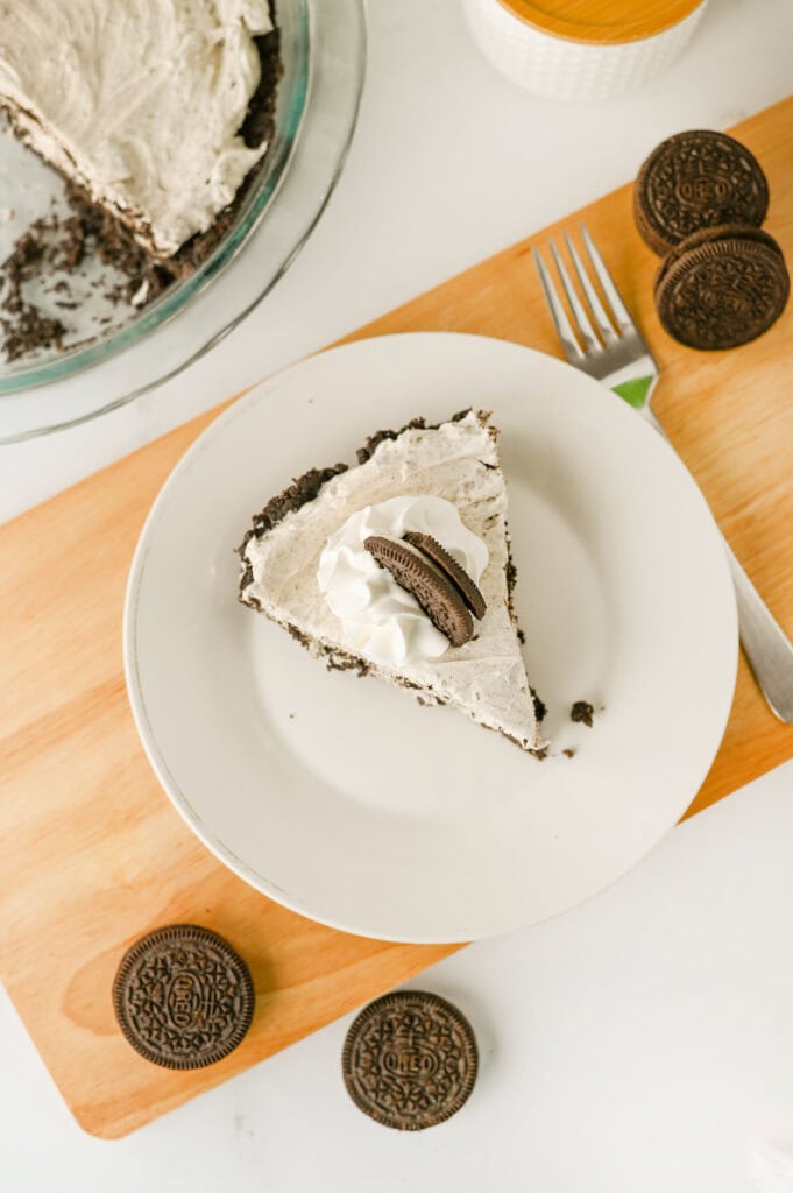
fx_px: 1655
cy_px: 596
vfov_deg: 39.6
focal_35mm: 50
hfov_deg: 26.9
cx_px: 396
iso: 160
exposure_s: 1/80
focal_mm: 50
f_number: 4.5
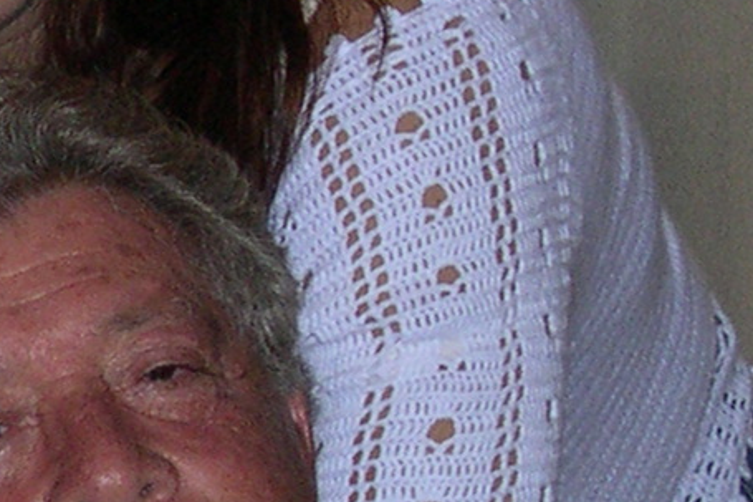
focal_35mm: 348
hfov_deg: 5.8
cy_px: 485
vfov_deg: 3.9
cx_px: -528
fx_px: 7276
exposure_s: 1/60
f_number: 3.7
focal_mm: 14.2
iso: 179
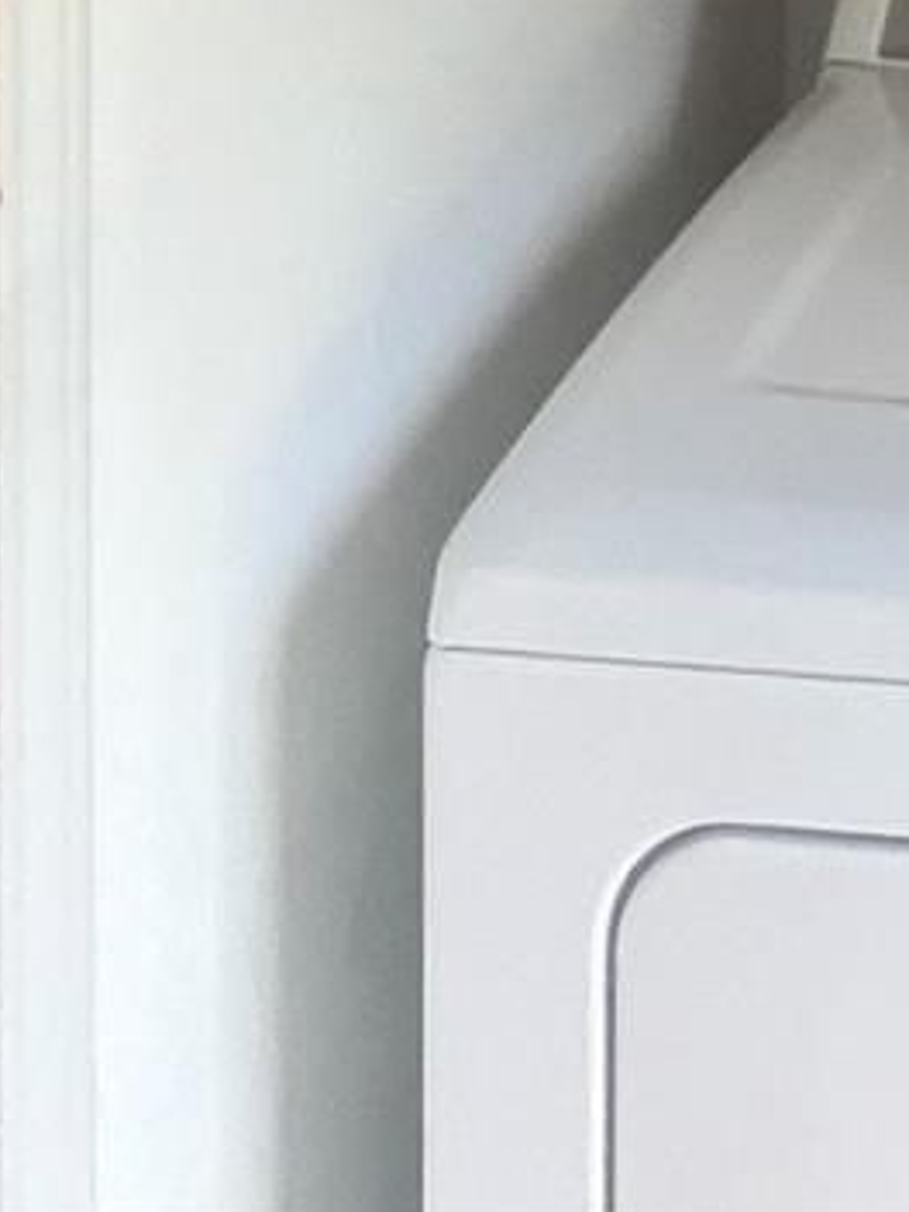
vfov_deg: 12.7
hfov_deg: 10.8
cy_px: -1415
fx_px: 4587
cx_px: 1463
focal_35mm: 131
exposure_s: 1/60
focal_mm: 2.71
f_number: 1.9
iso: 160
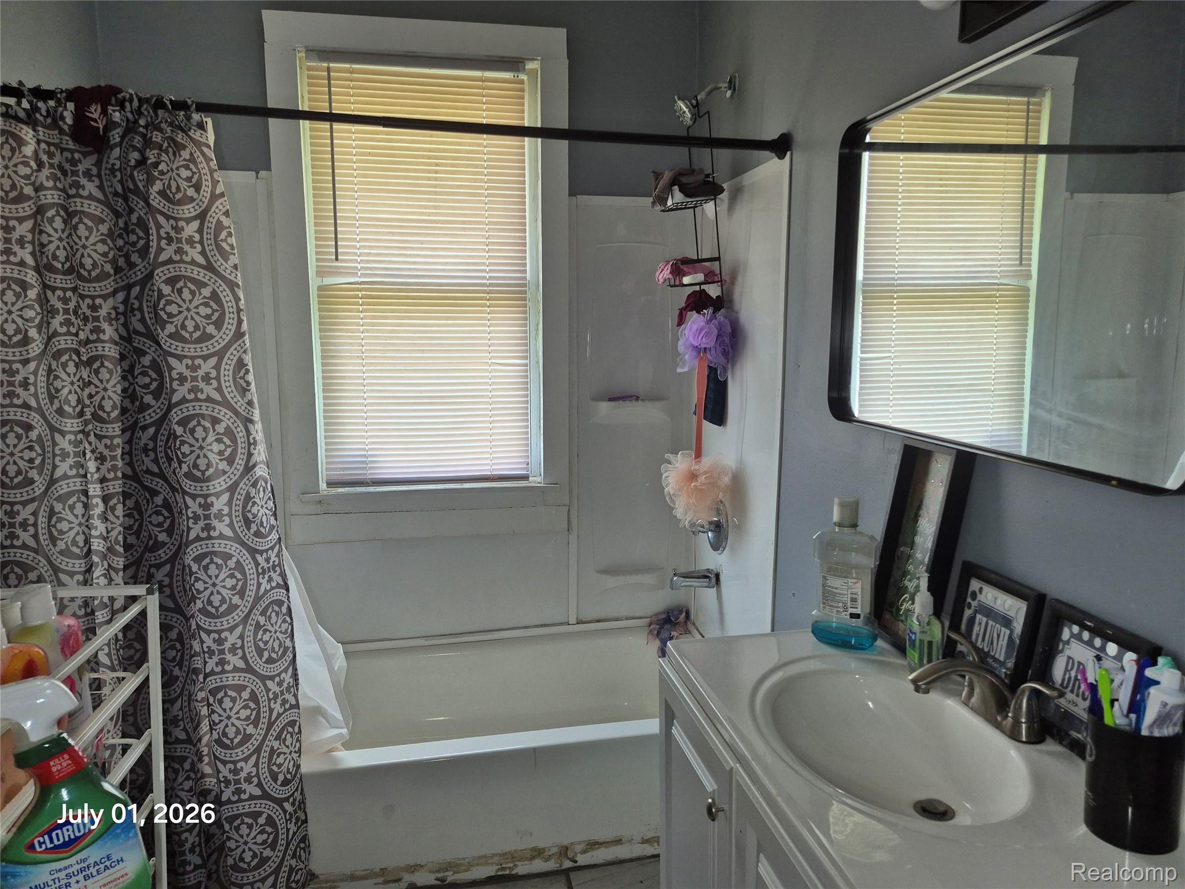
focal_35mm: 23
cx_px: 592
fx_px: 787
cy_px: 444
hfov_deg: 73.9
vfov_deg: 58.9
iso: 125
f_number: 1.8
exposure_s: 1/180
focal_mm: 5.4
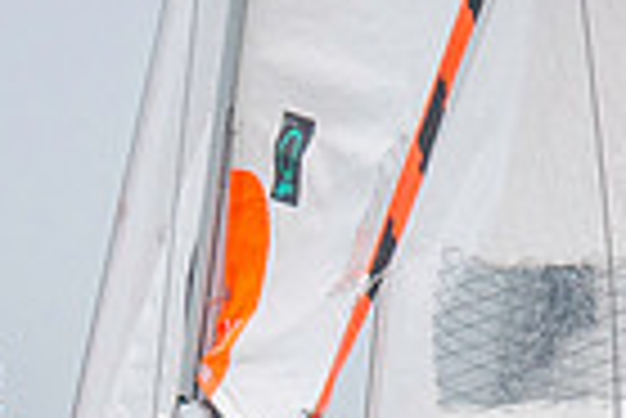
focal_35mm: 2187
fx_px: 38069
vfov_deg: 0.6
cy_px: 433
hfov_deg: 0.9
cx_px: 104
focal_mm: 300
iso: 250
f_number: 4
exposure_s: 1/2500
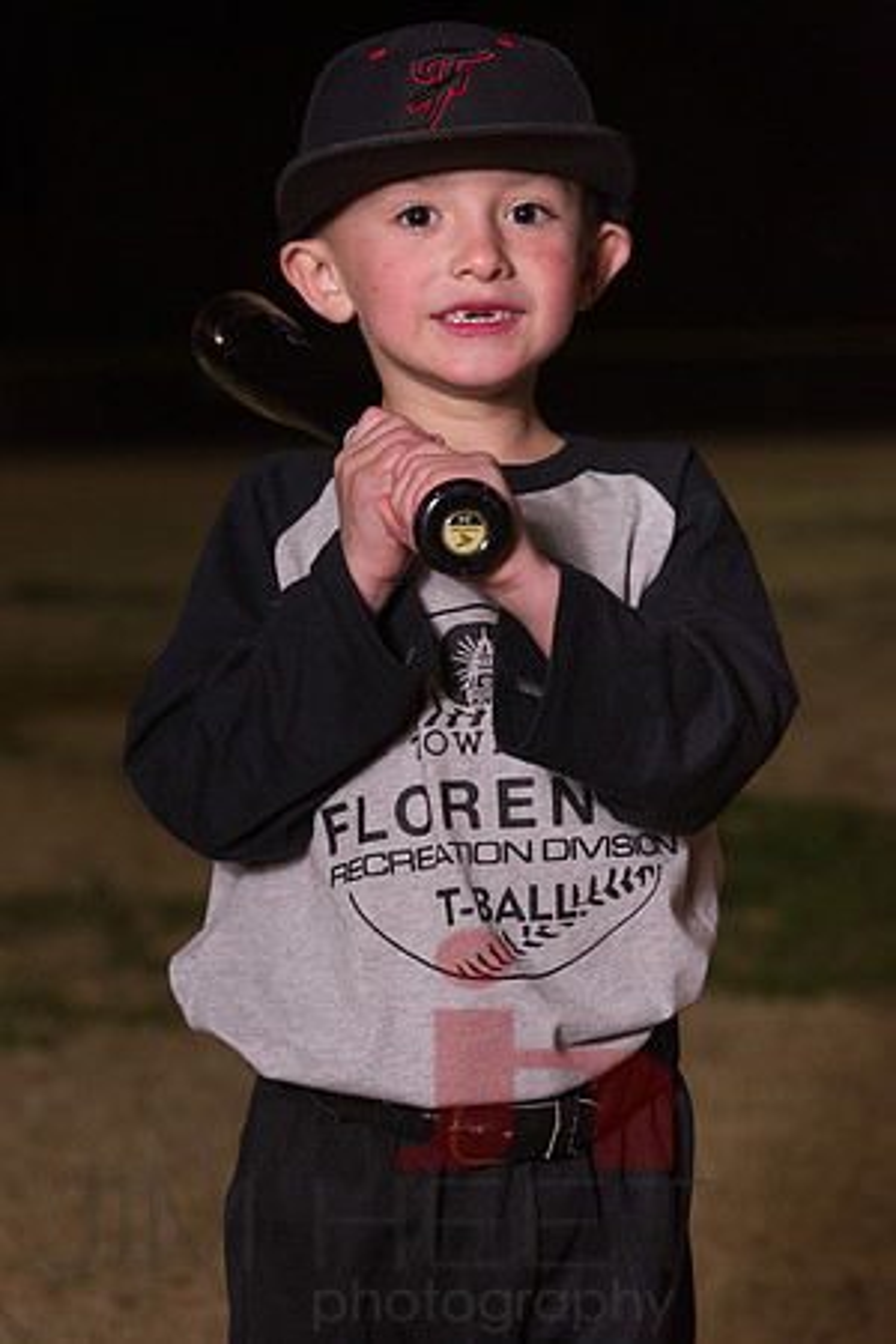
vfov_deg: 18.3
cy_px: 672
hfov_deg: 12.2
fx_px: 4181
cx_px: 448
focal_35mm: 112
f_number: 5.6
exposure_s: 1/500
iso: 2000
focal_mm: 112
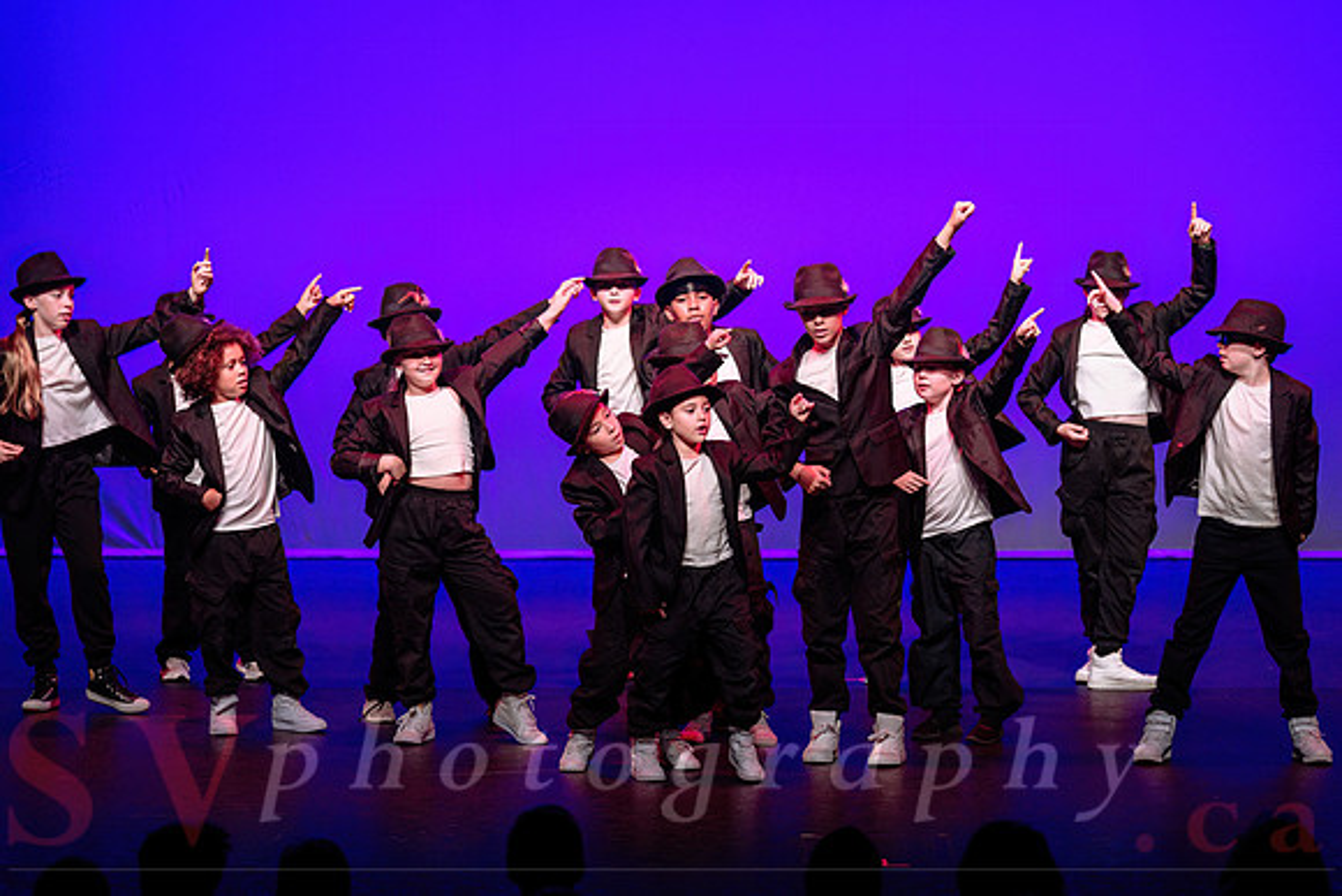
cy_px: 421
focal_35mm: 131
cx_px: 724
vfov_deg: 10.5
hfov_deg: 15.6
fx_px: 4891
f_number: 2.8
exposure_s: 1/320
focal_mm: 120
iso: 1250
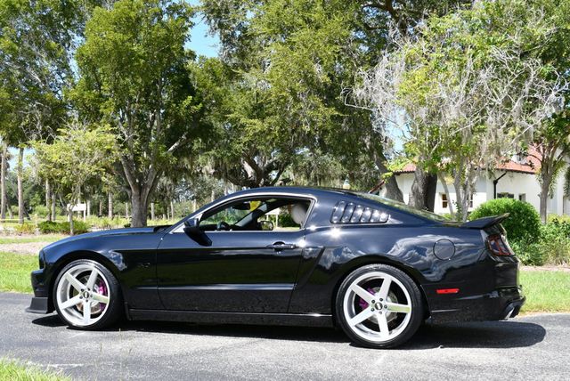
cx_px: 285
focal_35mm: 48
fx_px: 761
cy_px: 190
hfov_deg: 41.1
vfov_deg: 28.1
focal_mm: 24
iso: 200
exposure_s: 1/250
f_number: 8
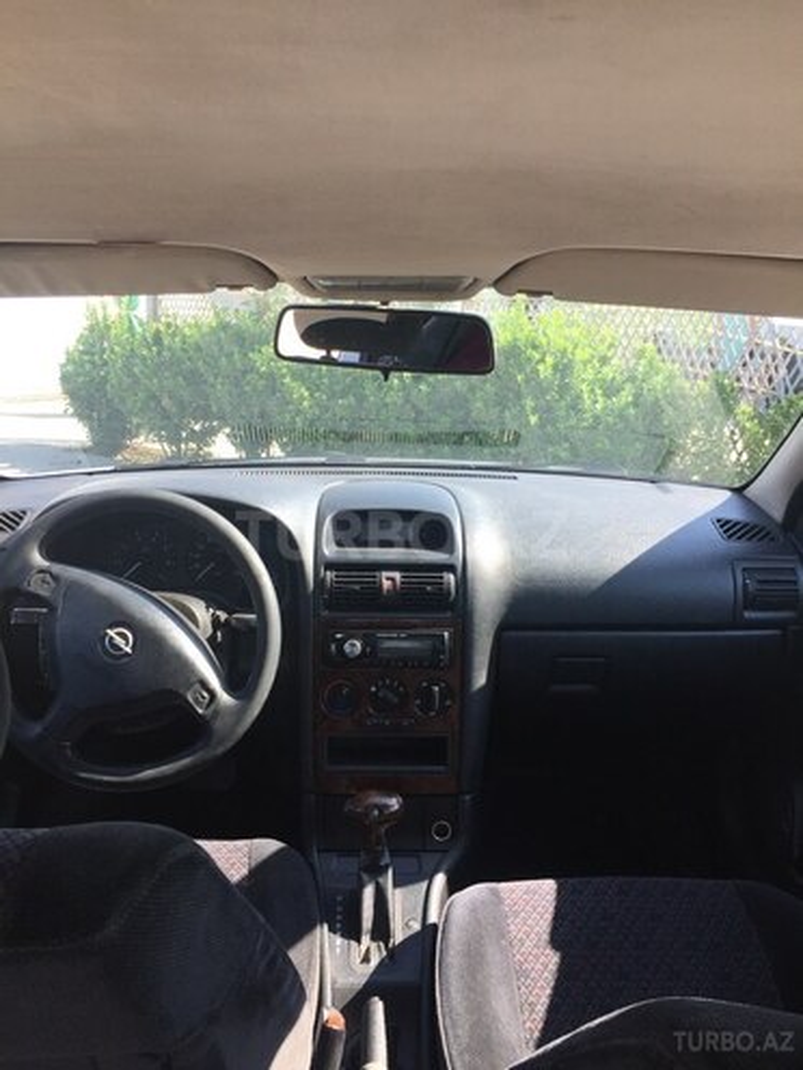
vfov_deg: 61.7
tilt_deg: -10.7
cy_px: 535
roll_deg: -2.4
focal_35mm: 29
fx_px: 897
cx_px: 402
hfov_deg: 48.2
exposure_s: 1/250
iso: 32
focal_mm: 4.15
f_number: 2.2
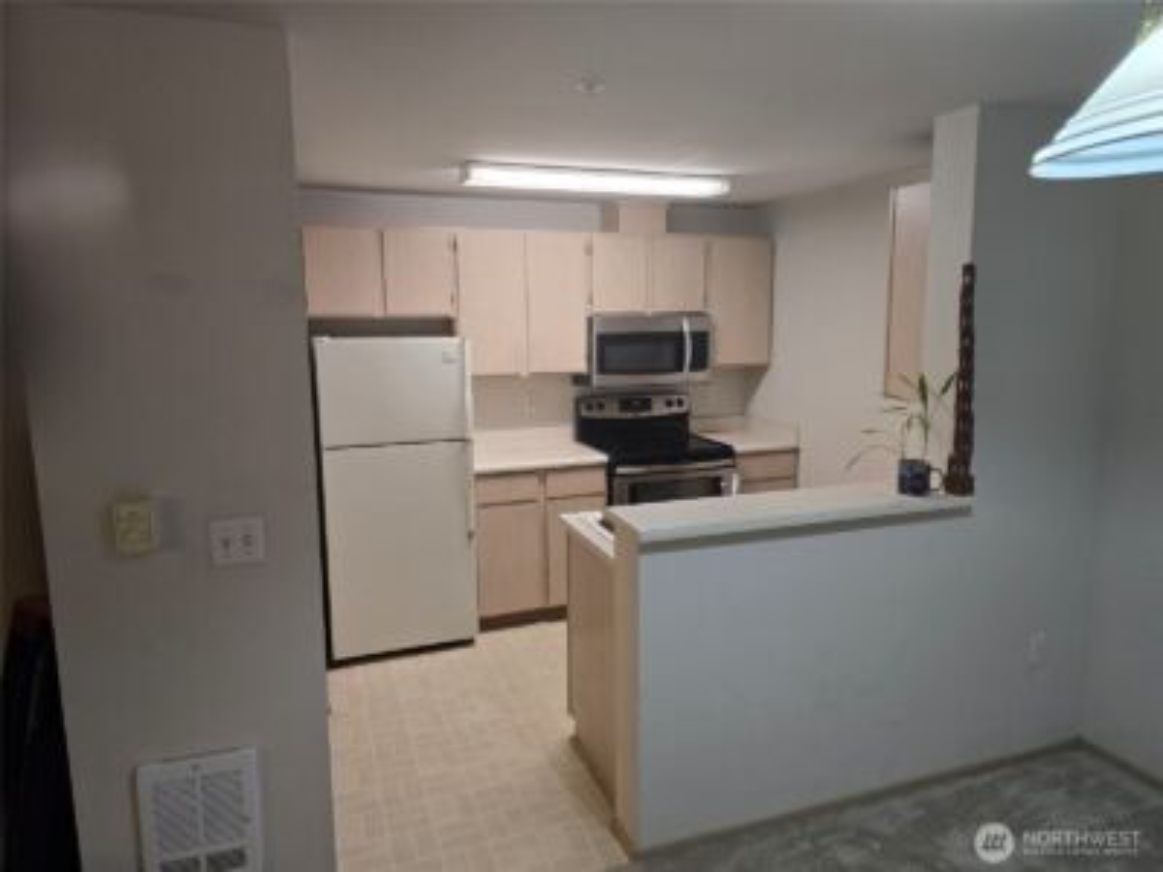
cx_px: 582
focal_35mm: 23
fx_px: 773
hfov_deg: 73.9
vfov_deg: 58.9
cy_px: 436
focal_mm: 6.3
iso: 320
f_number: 1.7
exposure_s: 1/120
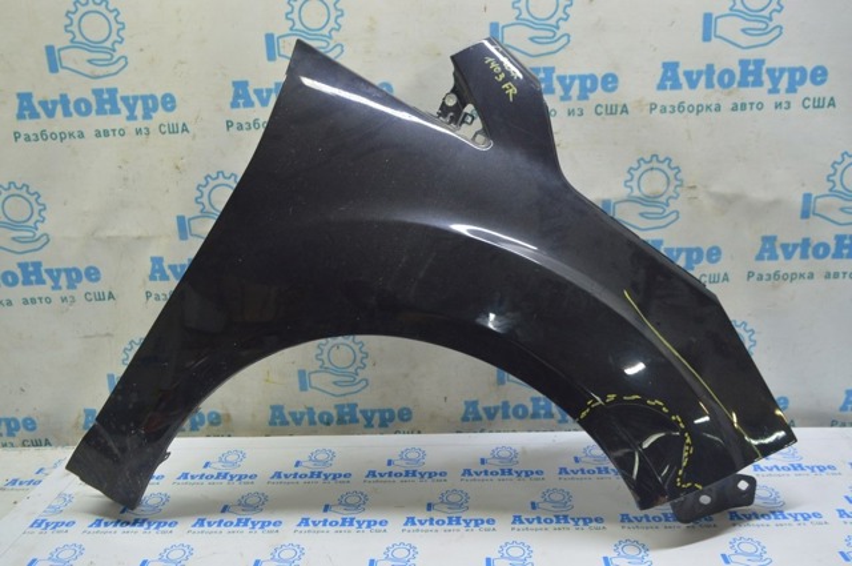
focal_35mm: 30
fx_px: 709
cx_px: 426
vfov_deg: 43.5
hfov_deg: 62.0
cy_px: 283
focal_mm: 20
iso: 400
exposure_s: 1/20
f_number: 5.6
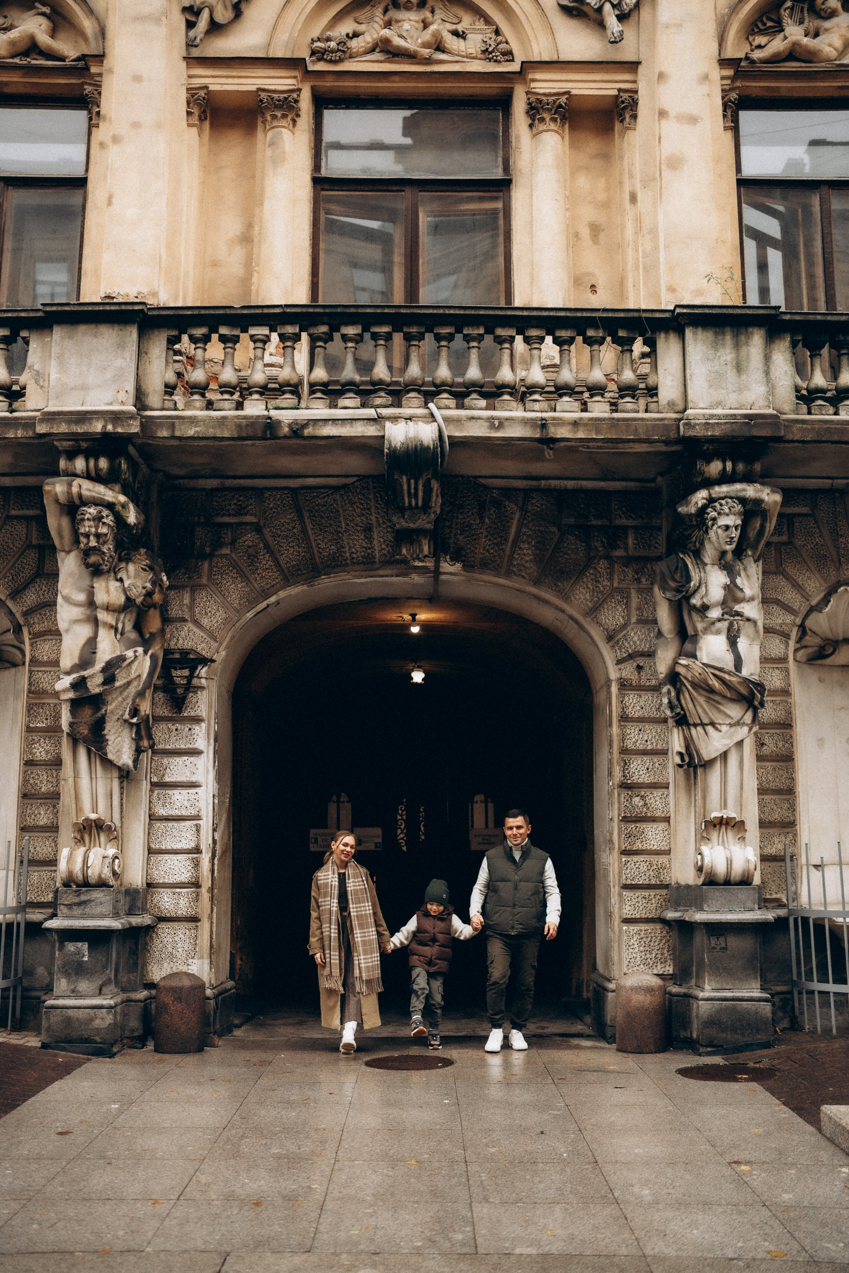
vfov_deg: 54.4
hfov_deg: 37.9
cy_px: 636
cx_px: 424
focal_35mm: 35
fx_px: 1238
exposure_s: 1/2500
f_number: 1.4
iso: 800
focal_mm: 35
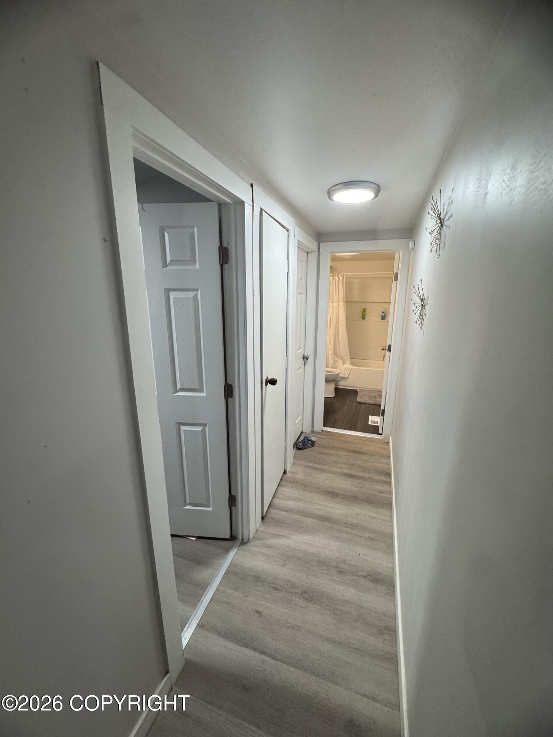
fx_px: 298
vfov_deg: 102.1
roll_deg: +0.4
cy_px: 368
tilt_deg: -16.4
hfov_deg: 85.7
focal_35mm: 14
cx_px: 276
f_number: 2.2
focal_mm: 2.22
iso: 250
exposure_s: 1/120
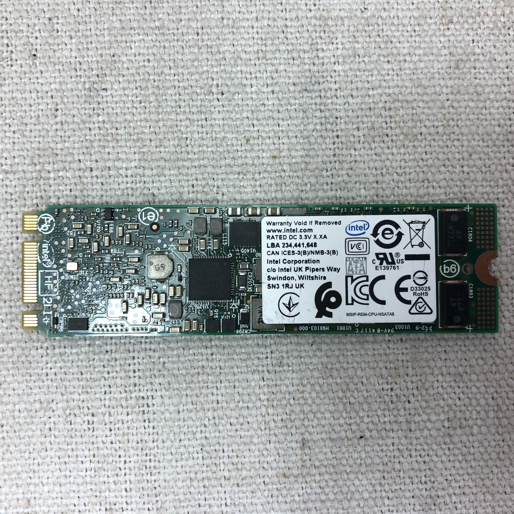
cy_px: 255
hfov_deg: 48.4
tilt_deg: -87.9
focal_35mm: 34
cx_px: 263
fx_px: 571
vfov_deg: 48.5
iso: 50
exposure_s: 1/120
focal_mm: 3.99
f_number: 1.8
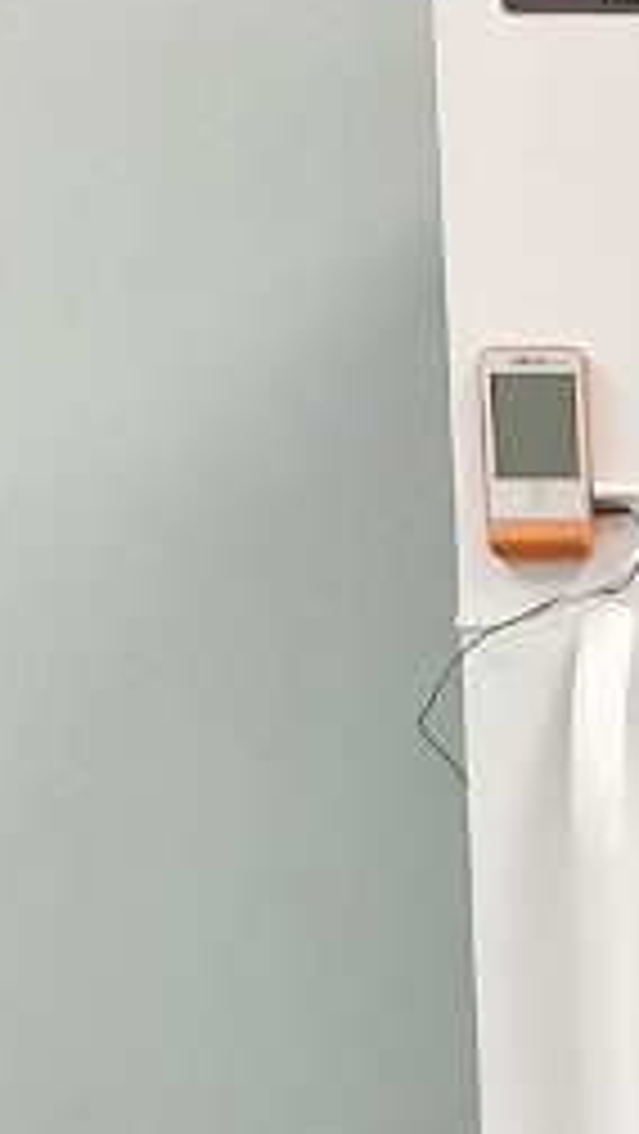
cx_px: 1242
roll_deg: -0.1
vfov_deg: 15.2
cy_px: 1296
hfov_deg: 8.4
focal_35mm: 137
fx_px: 4121
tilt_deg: -12.1
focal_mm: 3.3
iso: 125
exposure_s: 1/60
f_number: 2.4
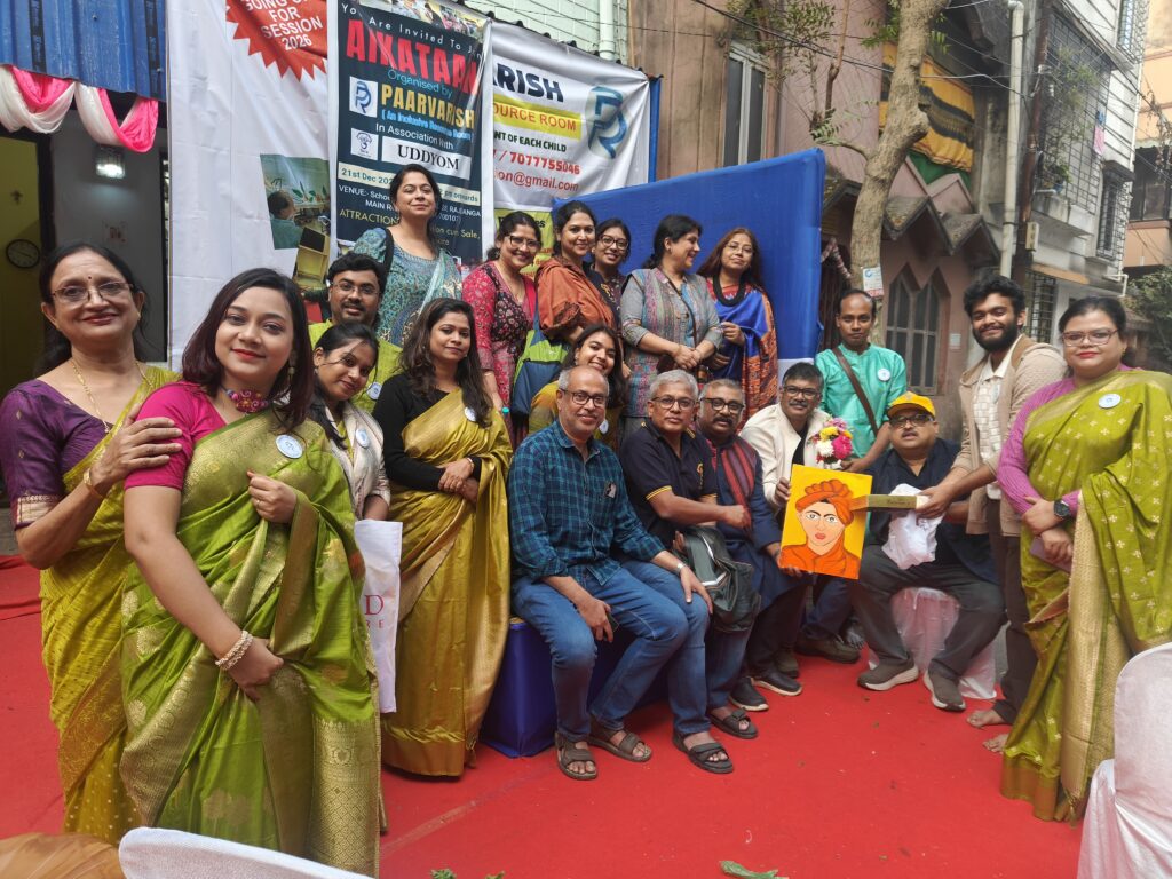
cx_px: 586
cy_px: 440
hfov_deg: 71.6
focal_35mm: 24
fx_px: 813
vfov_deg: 56.8
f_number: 1.8
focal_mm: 5.59
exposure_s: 1/100
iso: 80
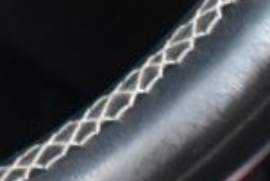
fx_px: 1524
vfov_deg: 6.5
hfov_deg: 8.9
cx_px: -427
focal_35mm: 203
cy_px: -213
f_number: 5.6
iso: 1600
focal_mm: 20
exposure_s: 1/15
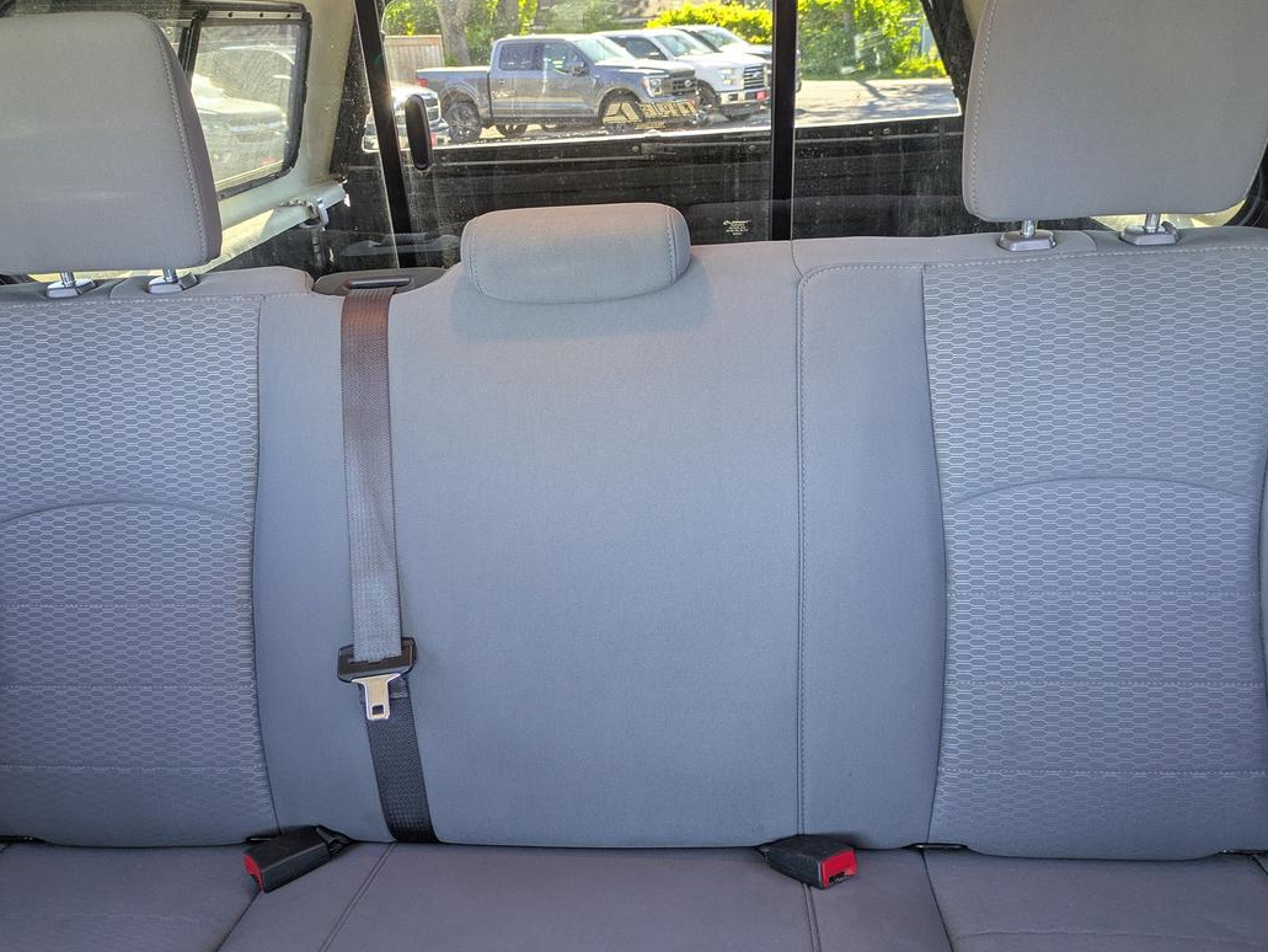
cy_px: 522
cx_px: 595
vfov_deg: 45.4
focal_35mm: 31
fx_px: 1136
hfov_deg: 58.3
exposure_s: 1/25
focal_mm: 5.43
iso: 58
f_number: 1.89
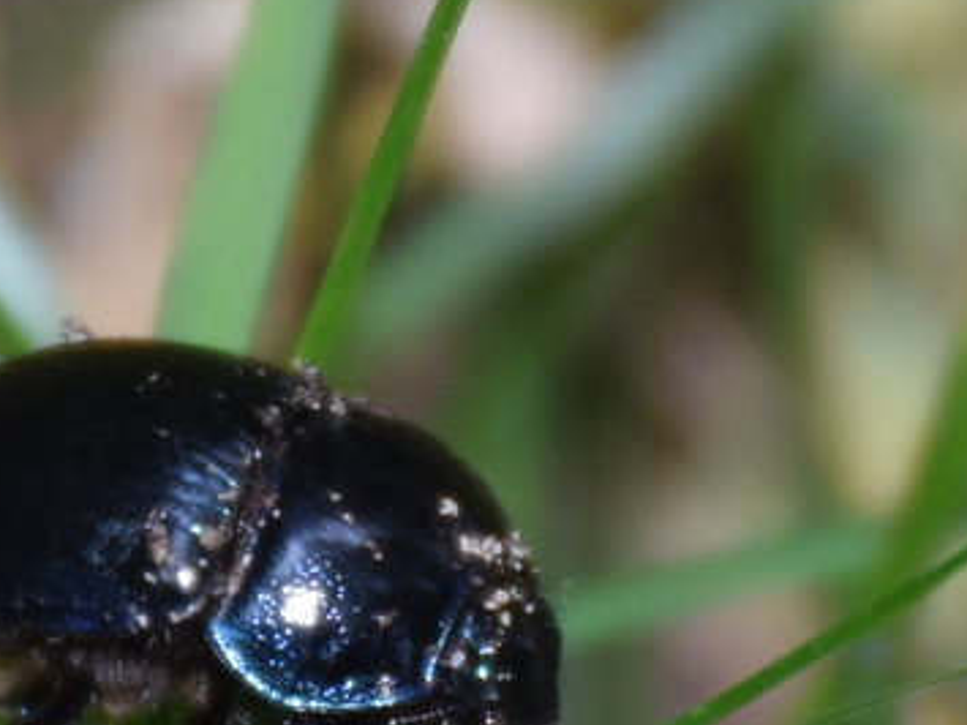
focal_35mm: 547
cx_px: 415
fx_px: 15275
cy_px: 507
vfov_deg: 2.7
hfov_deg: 3.6
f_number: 7.1
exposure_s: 1/60
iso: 320
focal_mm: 140
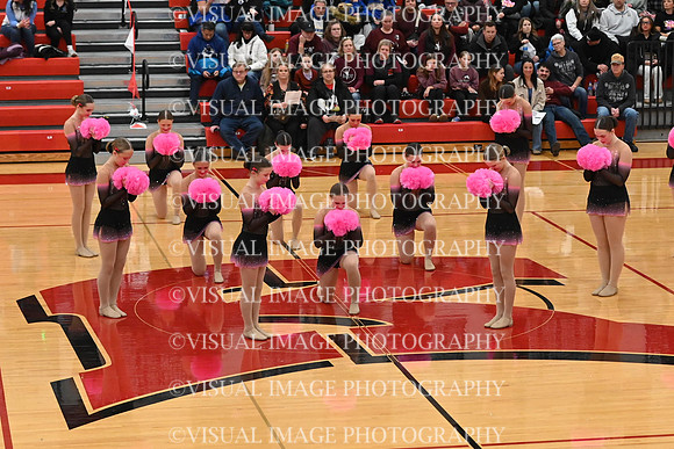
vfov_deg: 13.0
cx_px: 337
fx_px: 1966
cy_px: 224
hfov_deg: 19.5
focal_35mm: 105
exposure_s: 1/400
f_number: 4
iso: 8000
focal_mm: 70
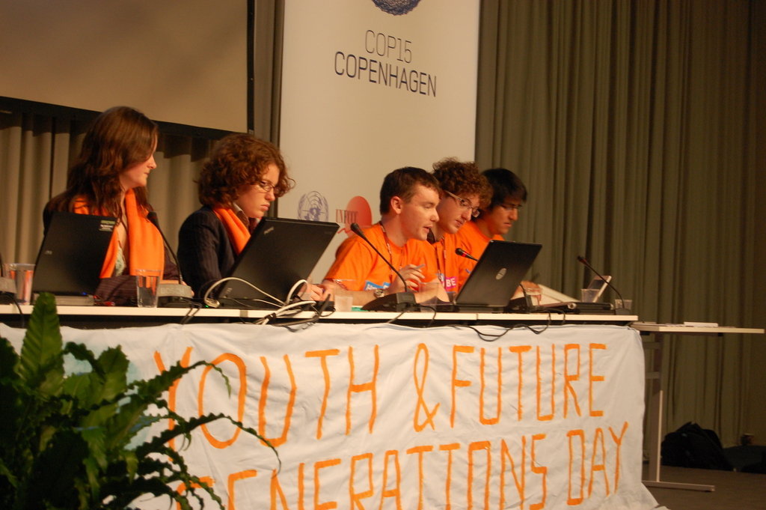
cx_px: 383
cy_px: 255
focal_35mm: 82
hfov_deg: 24.6
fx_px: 1754
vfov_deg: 16.5
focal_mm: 55
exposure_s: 1/25
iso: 800
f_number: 5.6
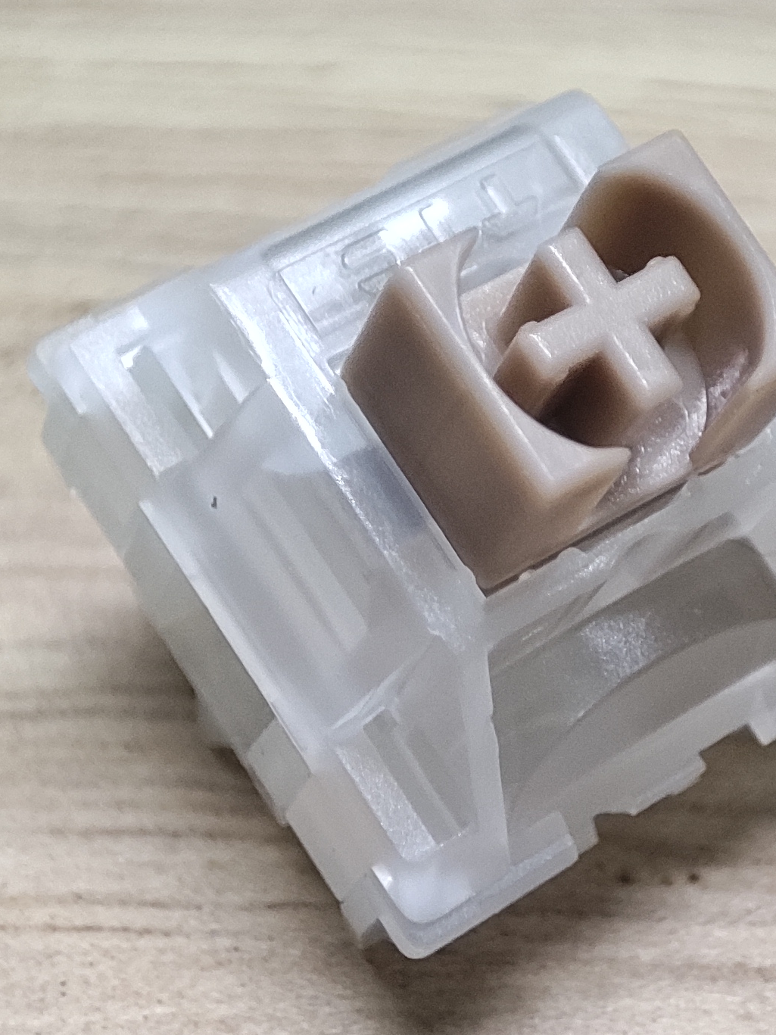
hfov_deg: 16.2
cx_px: 542
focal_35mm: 91
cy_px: 532
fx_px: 2720
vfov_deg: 21.5
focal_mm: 4.03
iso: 125
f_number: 2.4
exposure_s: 1/50
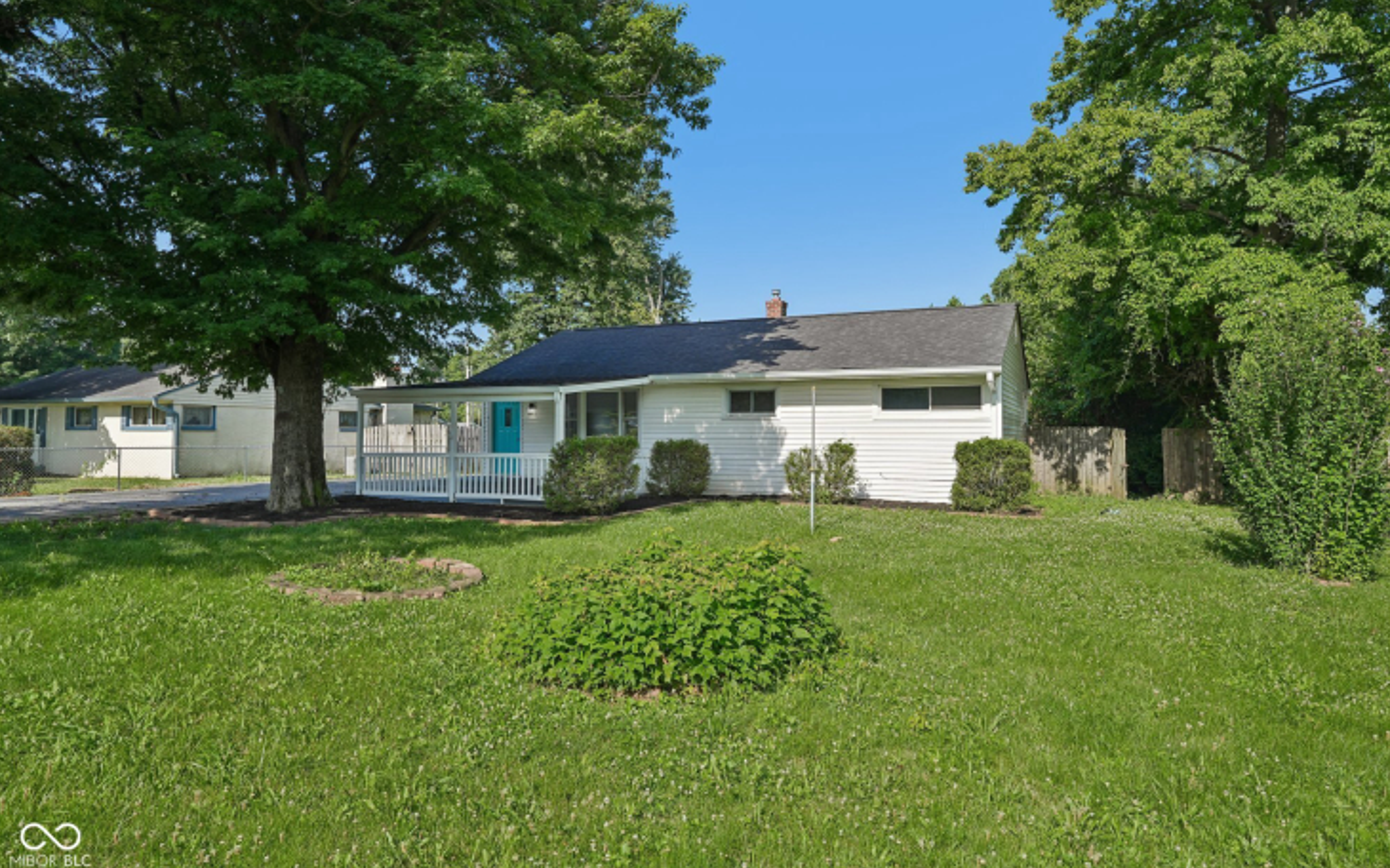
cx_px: 703
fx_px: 833
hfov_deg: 79.7
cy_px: 409
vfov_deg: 55.0
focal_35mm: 22
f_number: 8
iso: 100
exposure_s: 1/160
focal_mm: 21
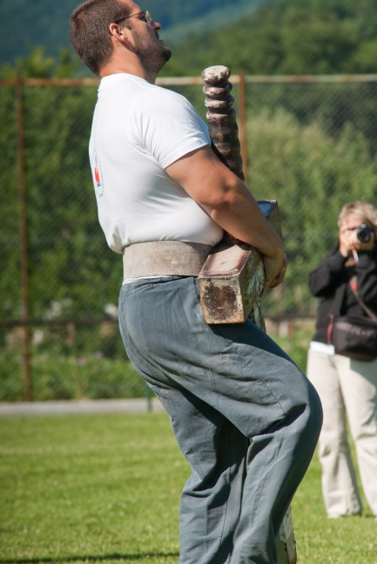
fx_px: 5577
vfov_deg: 5.8
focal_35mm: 356
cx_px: 205
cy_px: 305
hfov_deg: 3.9
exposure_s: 1/350
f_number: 6.7
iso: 100
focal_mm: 200
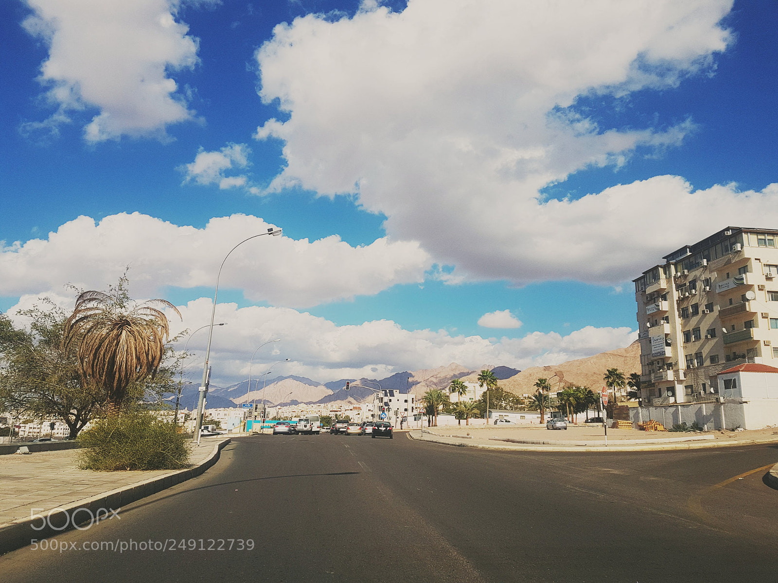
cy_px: 292
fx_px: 584
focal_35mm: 26
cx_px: 389
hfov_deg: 67.3
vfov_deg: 53.1
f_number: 1.7
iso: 40
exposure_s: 1/2848
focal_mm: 4.2
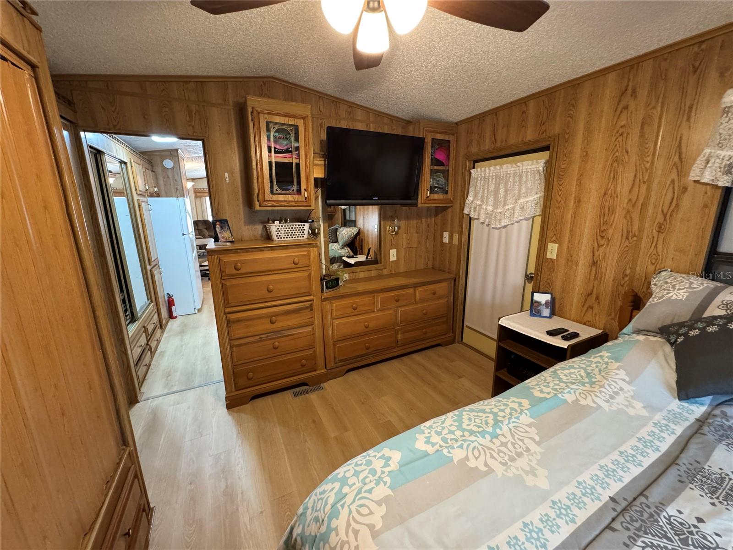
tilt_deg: -13.5
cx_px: 366
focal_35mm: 14
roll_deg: -0.1
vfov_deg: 85.7
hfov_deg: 102.1
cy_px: 275
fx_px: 296
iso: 640
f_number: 2.2
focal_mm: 2.22
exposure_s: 1/60
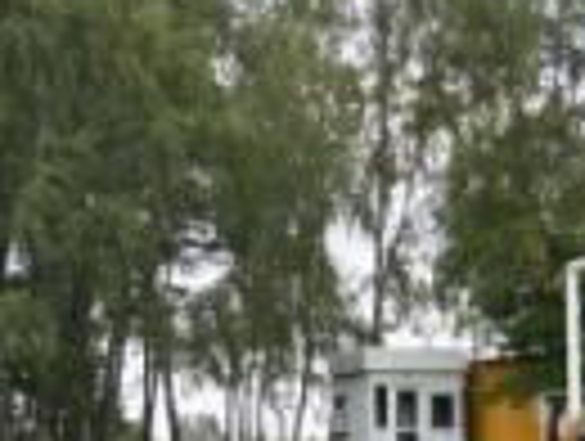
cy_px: 396
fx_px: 1845
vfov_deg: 13.5
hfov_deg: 17.9
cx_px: 144
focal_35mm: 109
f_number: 4
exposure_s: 1/2000
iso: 800
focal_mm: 22
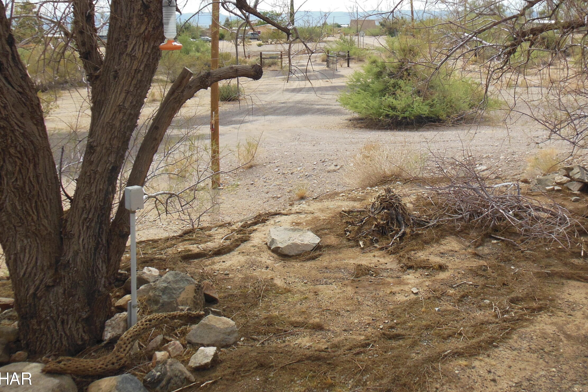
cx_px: 329
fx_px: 572
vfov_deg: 37.1
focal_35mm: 35
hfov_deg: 54.3
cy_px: 109
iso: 125
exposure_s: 1/800
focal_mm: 4.5
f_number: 3.2
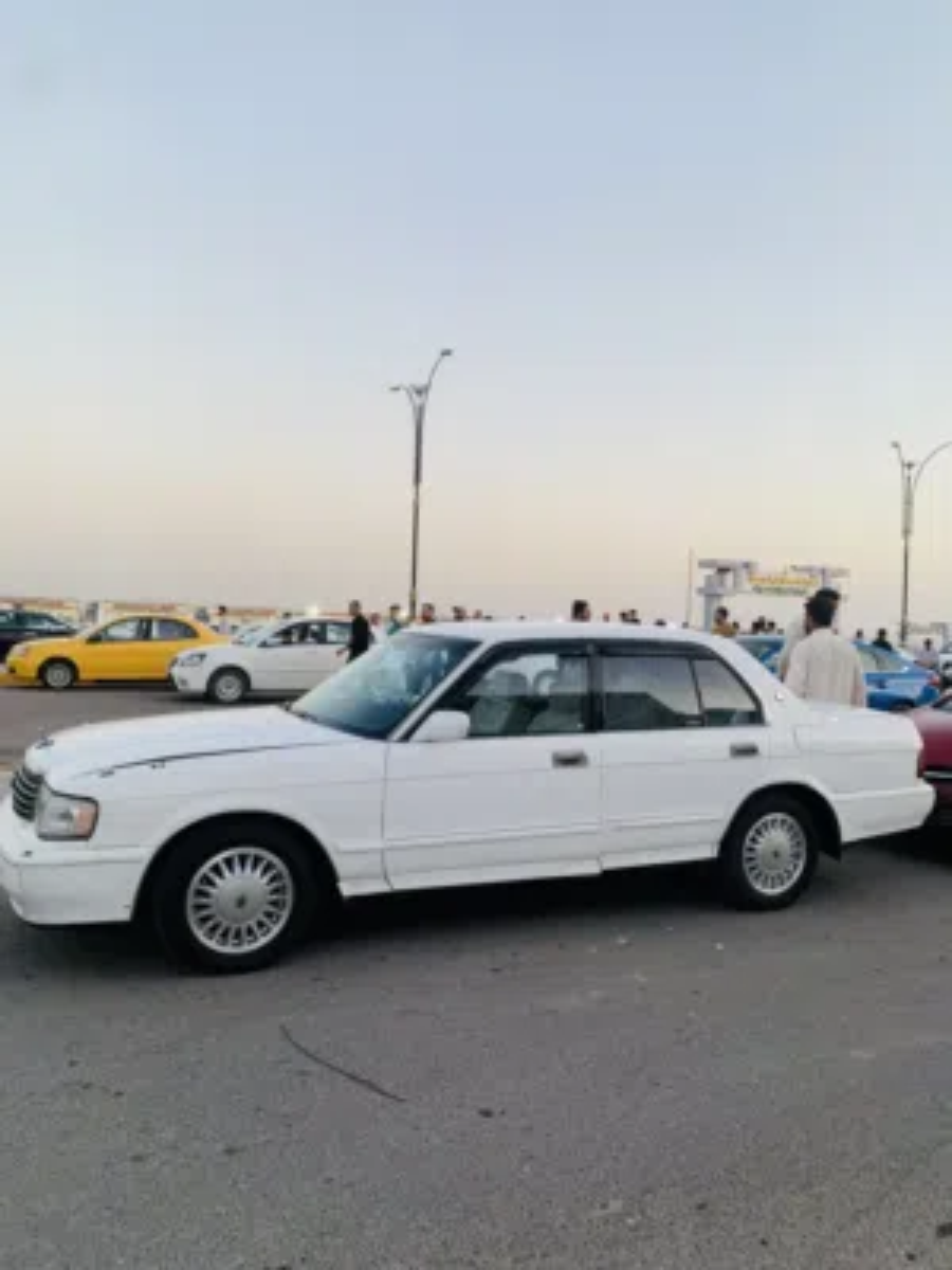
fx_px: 953
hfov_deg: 53.1
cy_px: 635
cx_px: 476
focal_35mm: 26
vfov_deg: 67.3
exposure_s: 1/121
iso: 50
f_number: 1.8
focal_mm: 4.25
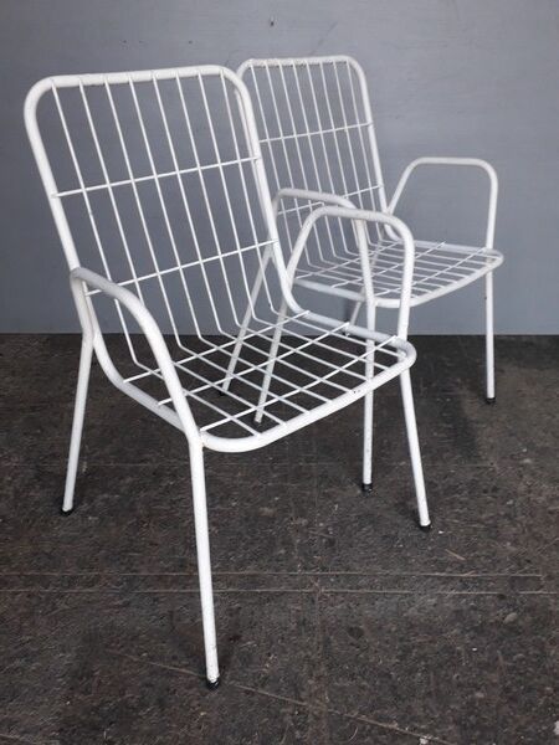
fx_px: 581
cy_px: 372
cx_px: 280
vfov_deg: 65.3
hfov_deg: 51.4
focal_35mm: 27
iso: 100
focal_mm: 3.6
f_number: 1.9
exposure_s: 1/50
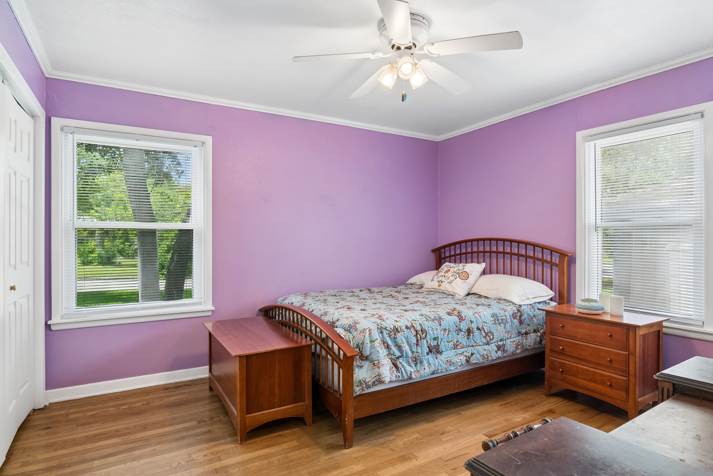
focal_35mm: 19
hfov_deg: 86.9
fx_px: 376
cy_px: 238
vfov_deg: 64.6
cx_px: 356
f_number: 8
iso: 320
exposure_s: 1/30
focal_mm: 13
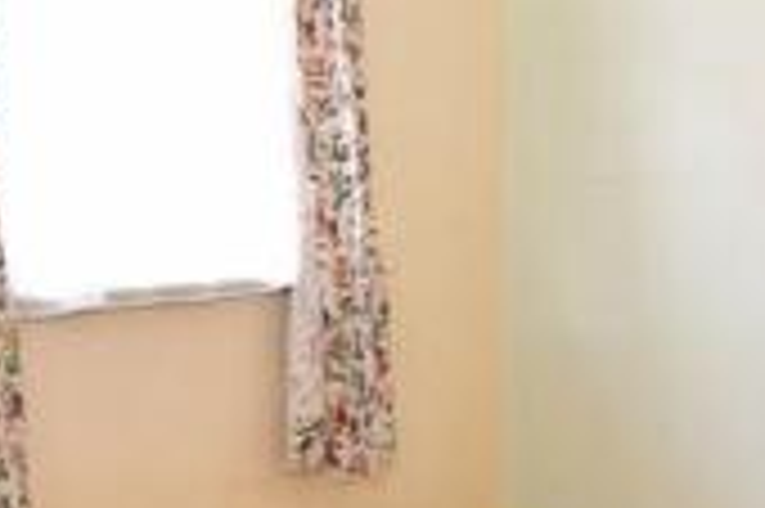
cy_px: 182
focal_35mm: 58
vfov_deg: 23.3
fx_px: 1231
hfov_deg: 33.7
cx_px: 585
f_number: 5.6
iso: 400
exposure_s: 1/30
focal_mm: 10
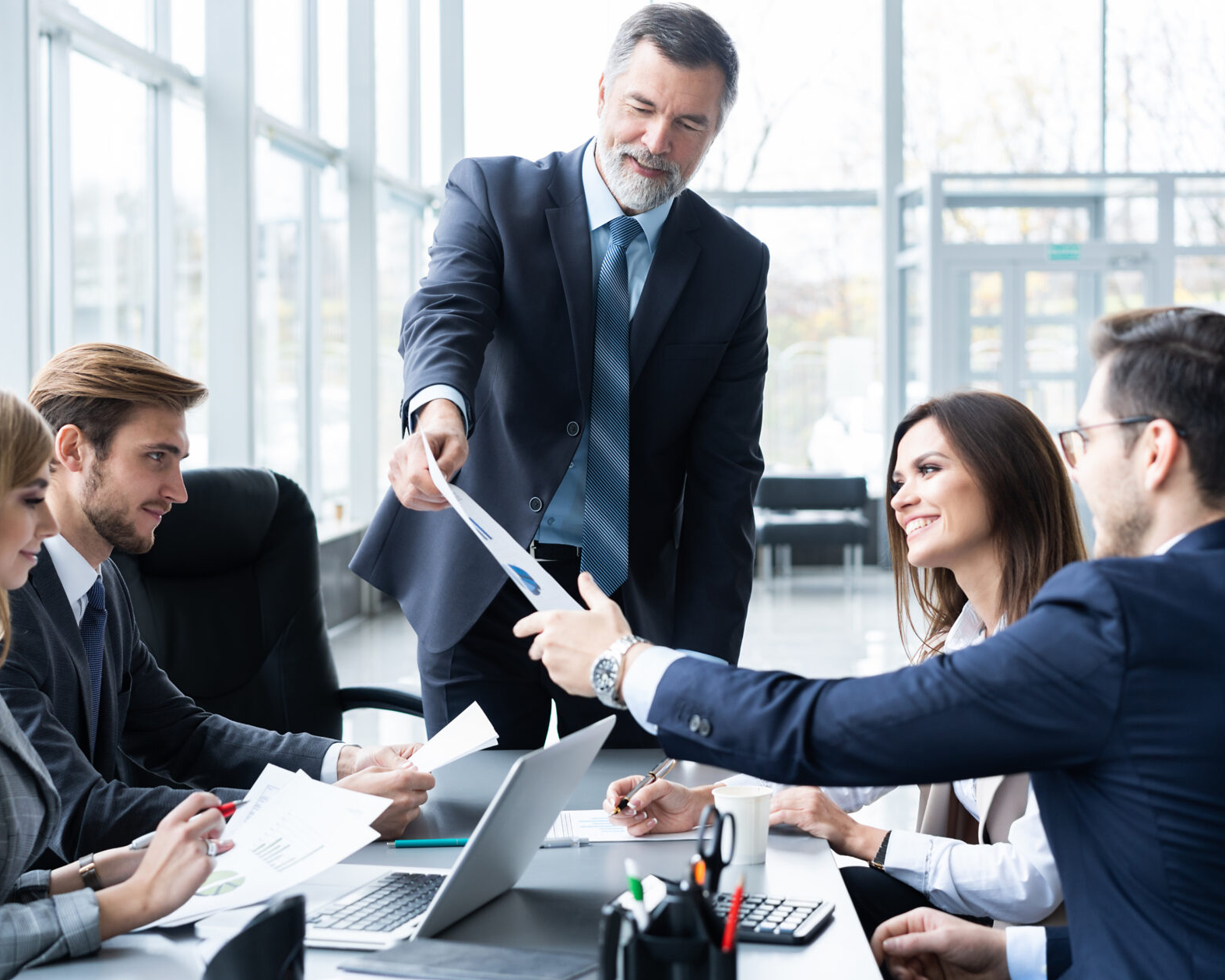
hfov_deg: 30.0
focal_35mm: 63
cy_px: 486
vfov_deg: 24.2
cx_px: 532
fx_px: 2284
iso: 640
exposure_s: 1/125
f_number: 3.2
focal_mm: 55
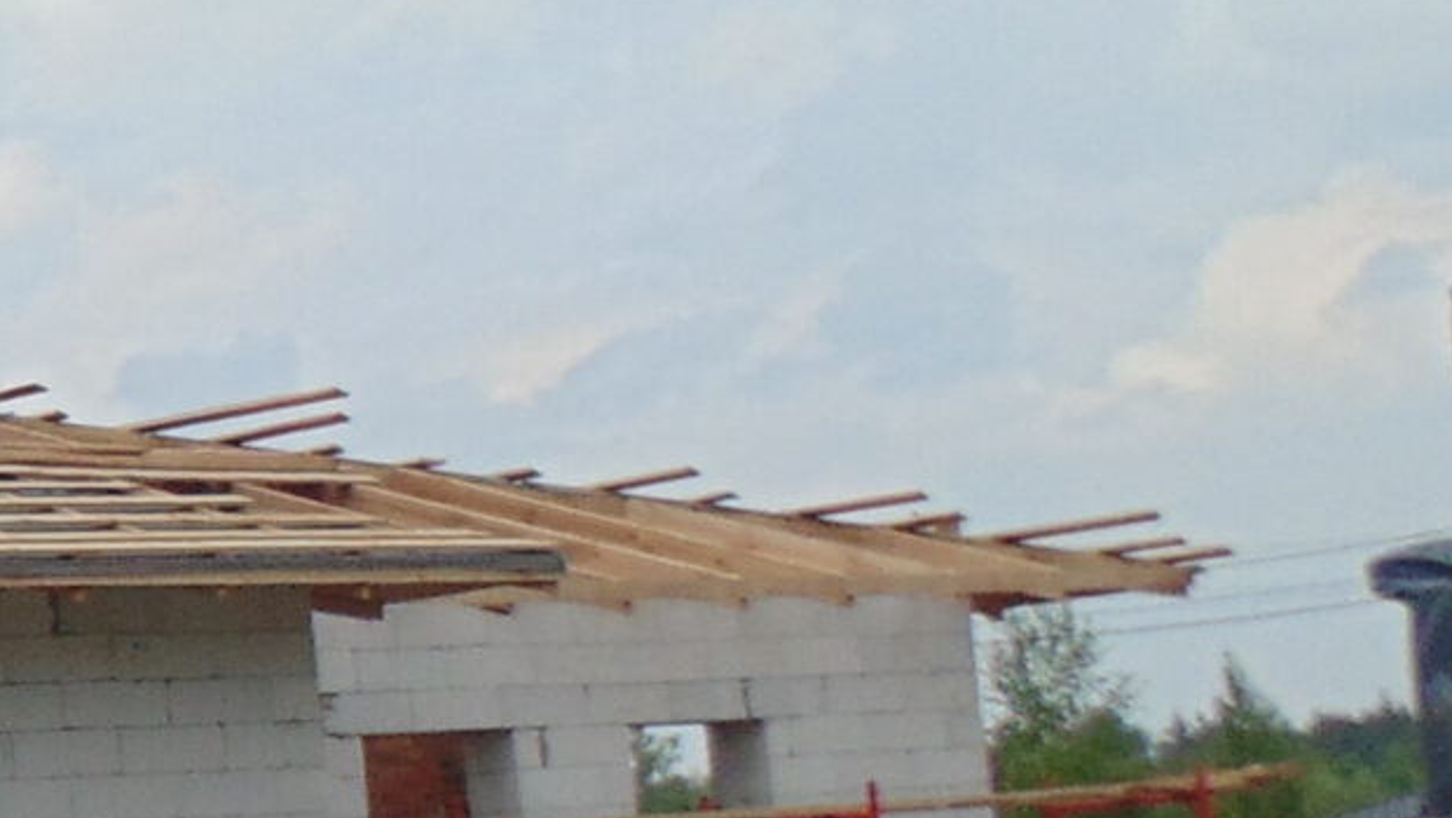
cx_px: -1541
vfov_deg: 12.1
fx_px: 3812
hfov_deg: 16.1
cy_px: 736
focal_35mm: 99
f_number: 9.7
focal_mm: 4
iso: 80
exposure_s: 1/125
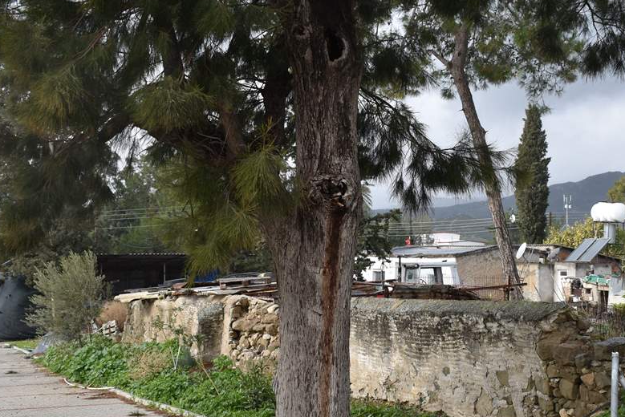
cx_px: 409
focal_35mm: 60
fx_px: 1042
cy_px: 295
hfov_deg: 33.1
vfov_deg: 22.5
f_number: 7.1
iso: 200
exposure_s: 1/250
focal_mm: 26
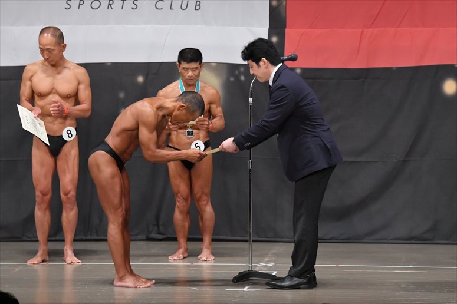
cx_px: 228
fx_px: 2563
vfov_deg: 6.8
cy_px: 152
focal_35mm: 202
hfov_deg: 10.2
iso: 5000
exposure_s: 1/400
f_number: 5.6
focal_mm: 135
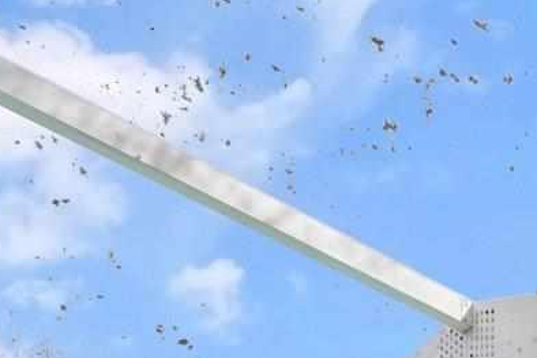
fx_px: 1164
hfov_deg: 22.4
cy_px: 926
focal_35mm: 78
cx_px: 754
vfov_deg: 12.5
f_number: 8
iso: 400
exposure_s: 1/100
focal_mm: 10
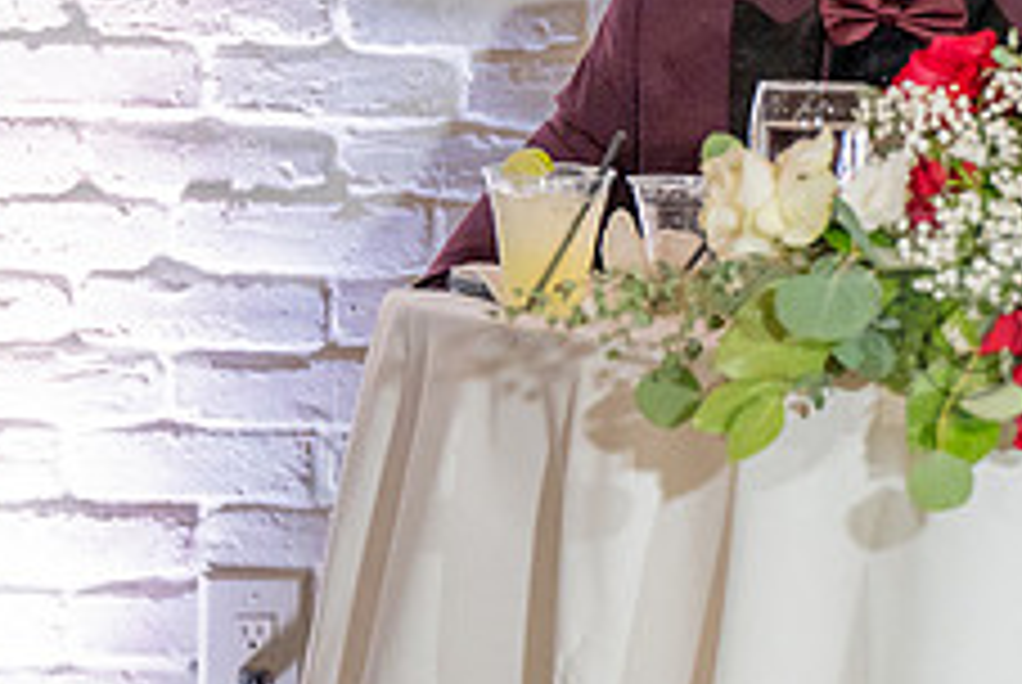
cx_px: 1274
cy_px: 317
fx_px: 15435
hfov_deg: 3.8
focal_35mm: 543
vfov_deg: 2.5
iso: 1600
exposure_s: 1/320
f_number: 2.8
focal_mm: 200
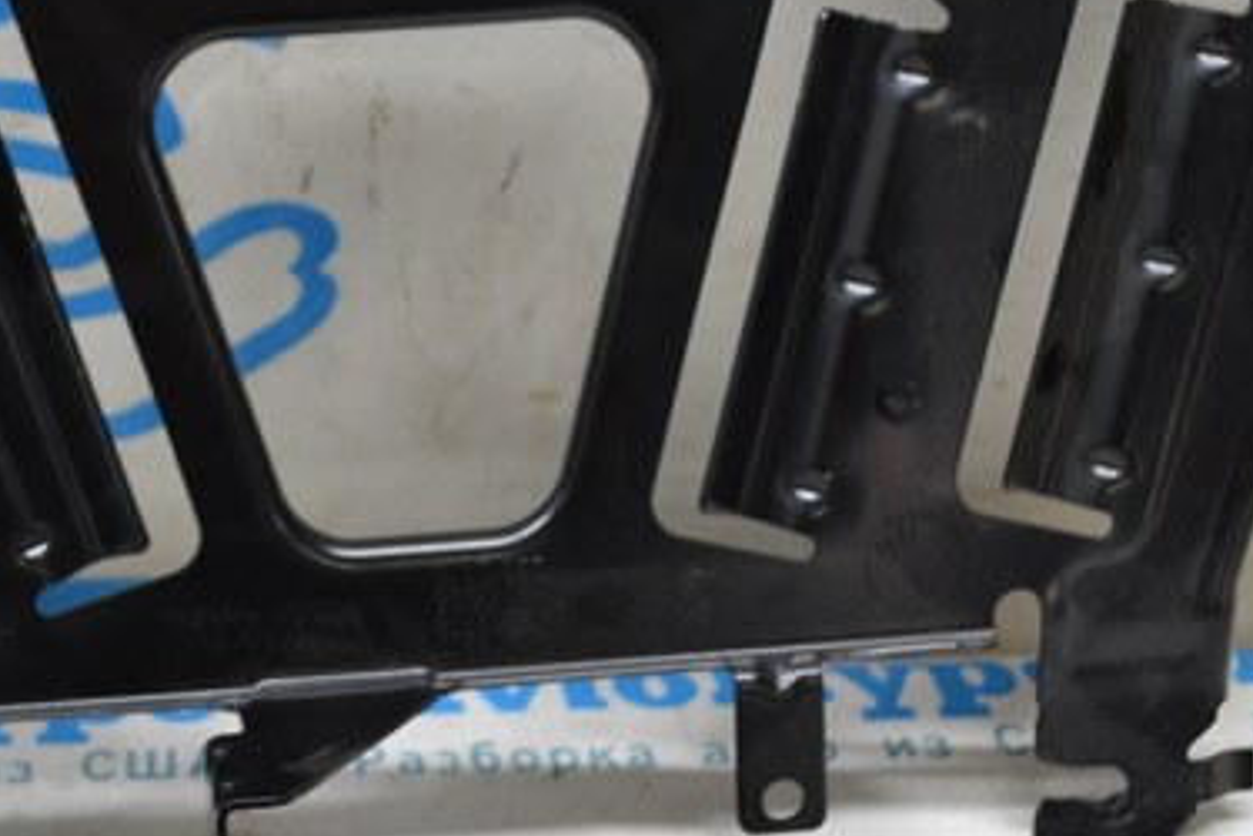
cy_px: 293
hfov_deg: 24.3
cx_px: 207
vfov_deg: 16.6
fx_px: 2854
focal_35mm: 82
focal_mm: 20
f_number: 4.5
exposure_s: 1/80
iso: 400
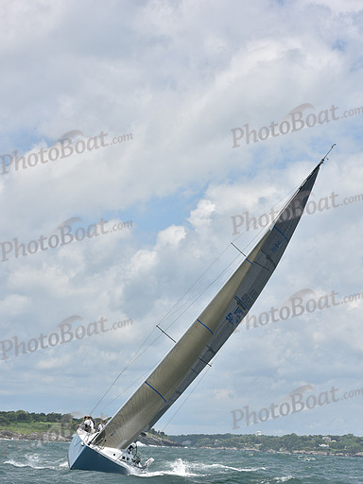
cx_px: 182
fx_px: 1370
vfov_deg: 20.0
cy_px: 273
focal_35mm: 98
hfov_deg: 15.1
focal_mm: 90
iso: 250
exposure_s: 1/1250
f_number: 7.1
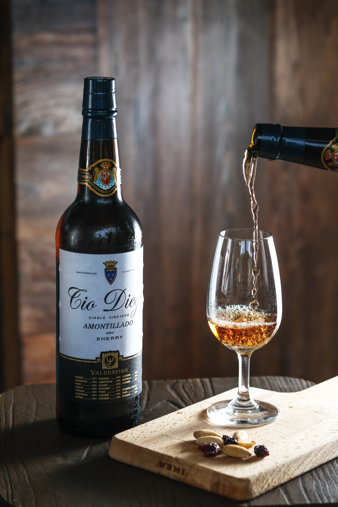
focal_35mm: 90
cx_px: 169
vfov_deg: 22.6
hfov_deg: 15.2
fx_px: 1267
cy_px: 254
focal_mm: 60
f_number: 3.6
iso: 125
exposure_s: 1/200
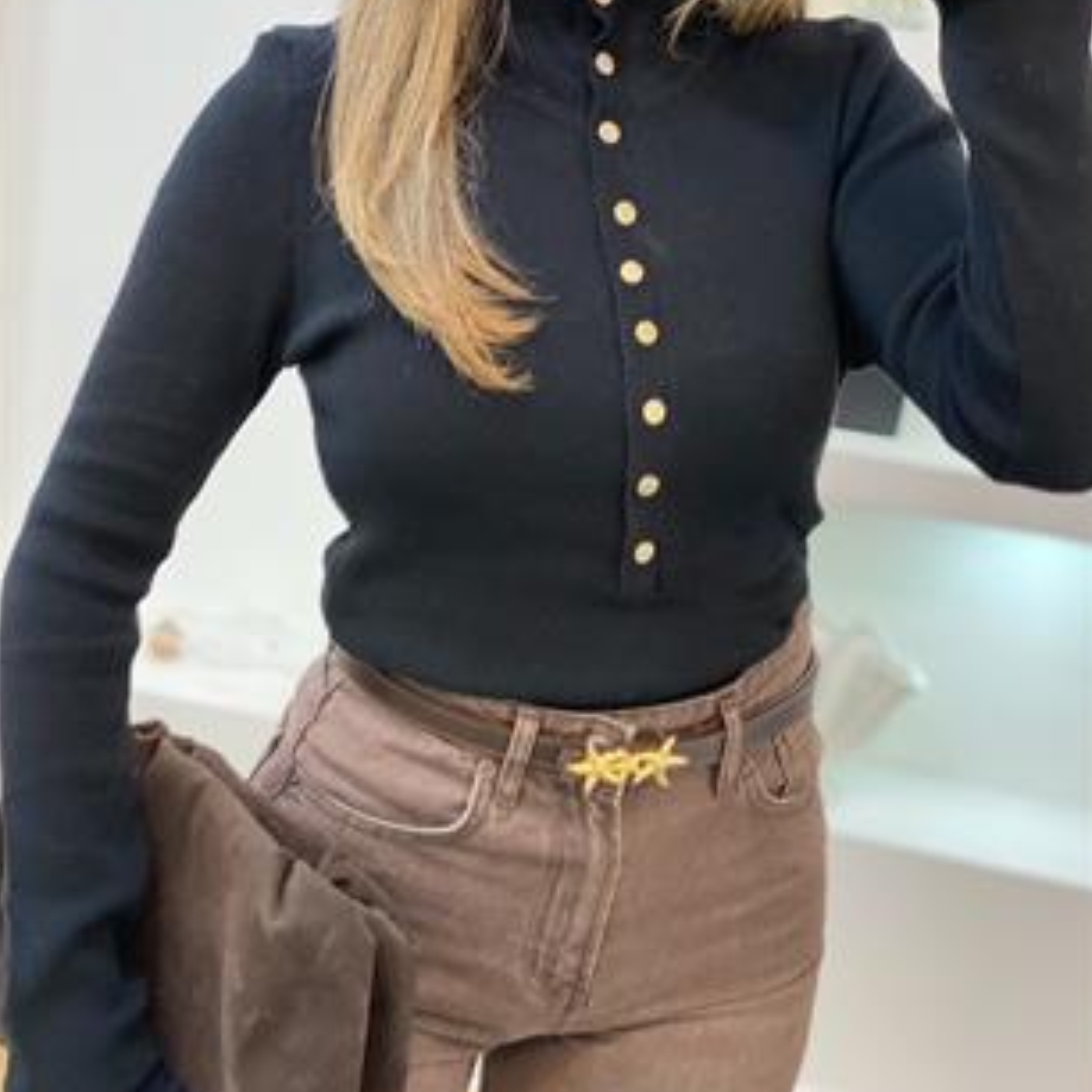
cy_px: 516
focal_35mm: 62
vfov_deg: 27.7
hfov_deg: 27.7
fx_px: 2213
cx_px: 546
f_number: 2
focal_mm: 6
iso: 200
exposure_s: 1/100
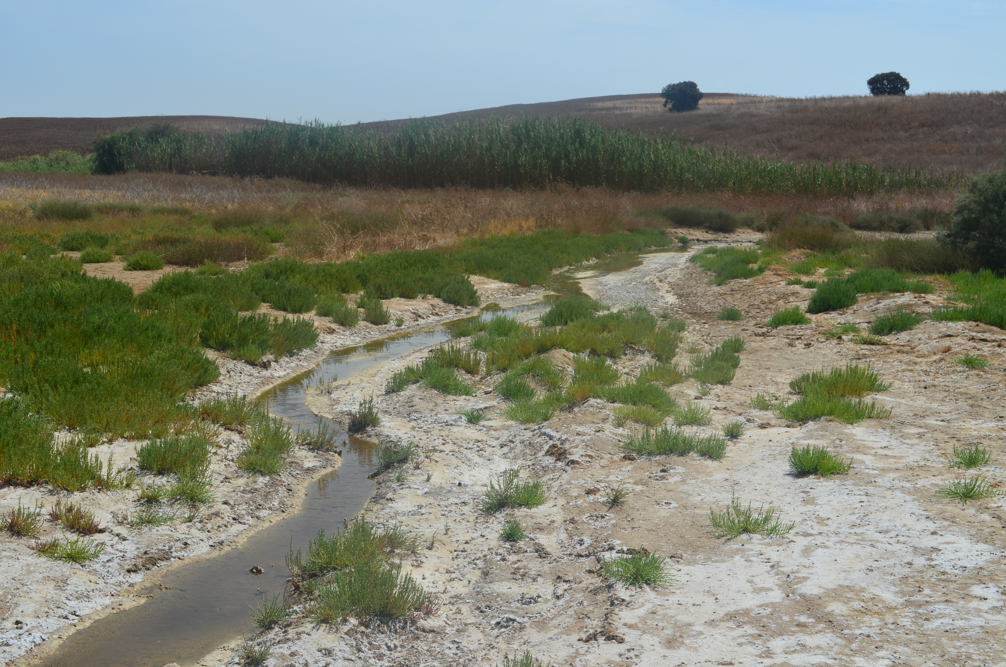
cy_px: 334
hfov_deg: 43.7
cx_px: 503
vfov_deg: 29.7
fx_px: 1255
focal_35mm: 45
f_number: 11
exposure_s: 1/160
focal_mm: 30
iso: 100
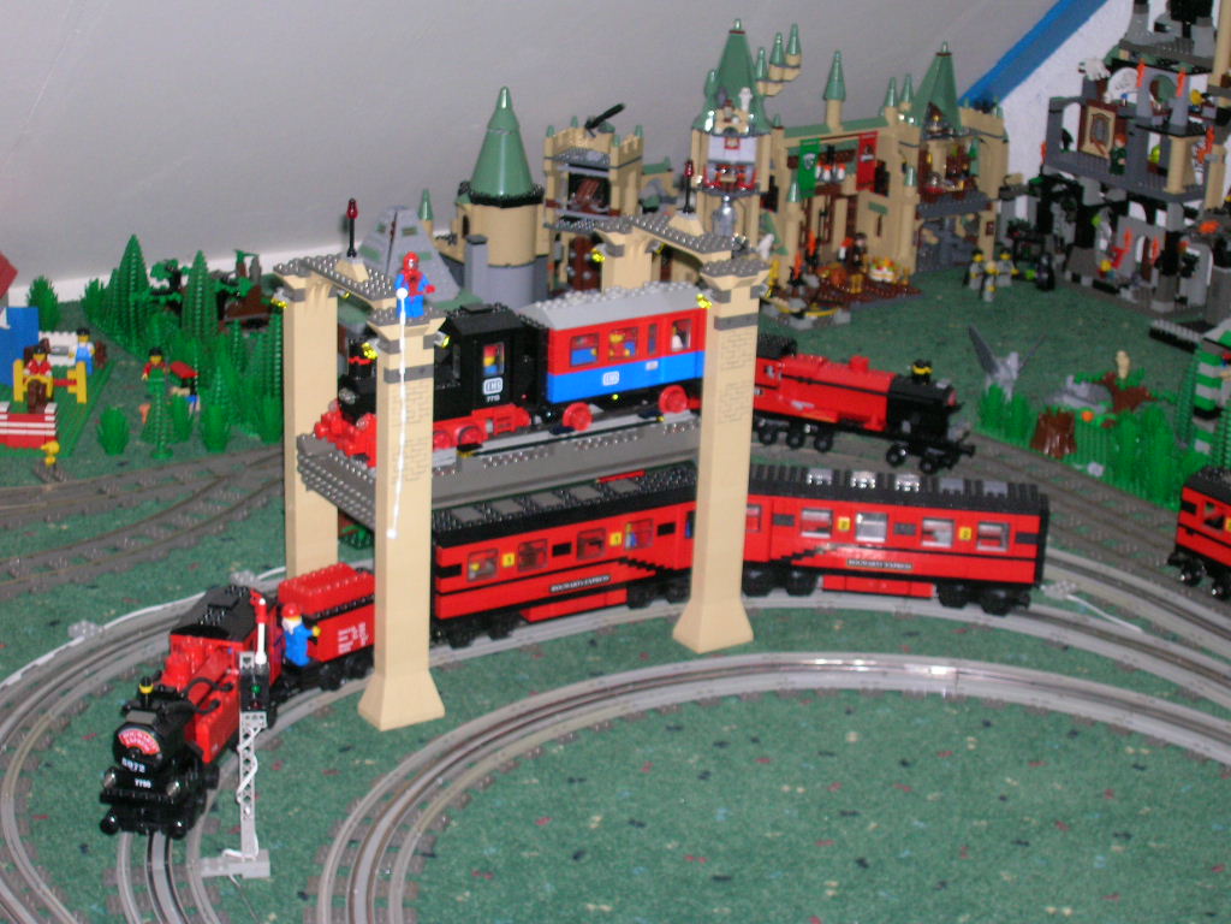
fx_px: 2489
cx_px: 616
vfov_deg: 21.0
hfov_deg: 27.8
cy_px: 462
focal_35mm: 70
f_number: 3.9
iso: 152
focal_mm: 11.7
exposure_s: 1/60.1
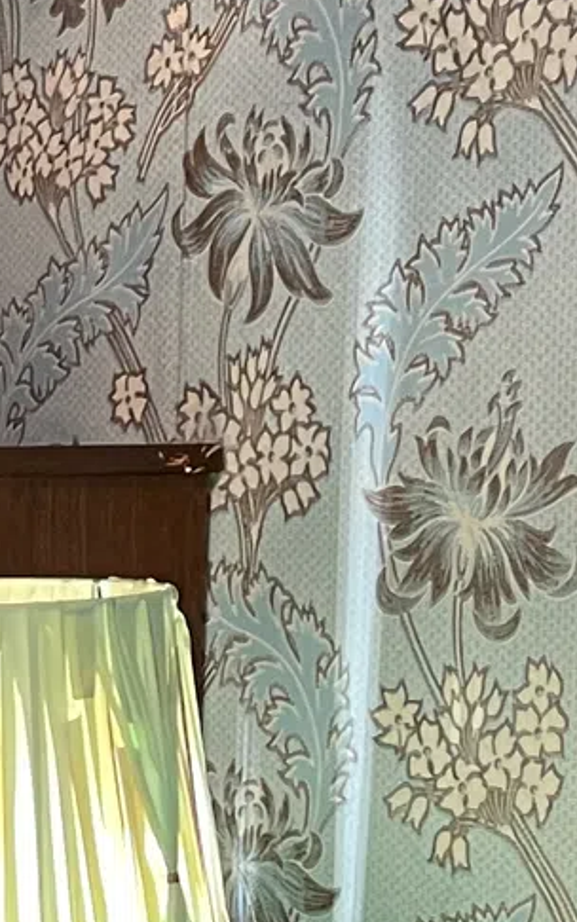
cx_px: -1306
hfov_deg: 7.9
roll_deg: +1.3
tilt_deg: -7.0
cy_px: 875
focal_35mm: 136
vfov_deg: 15.1
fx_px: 3420
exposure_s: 1/50
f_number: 1.6
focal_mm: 5.1
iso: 250
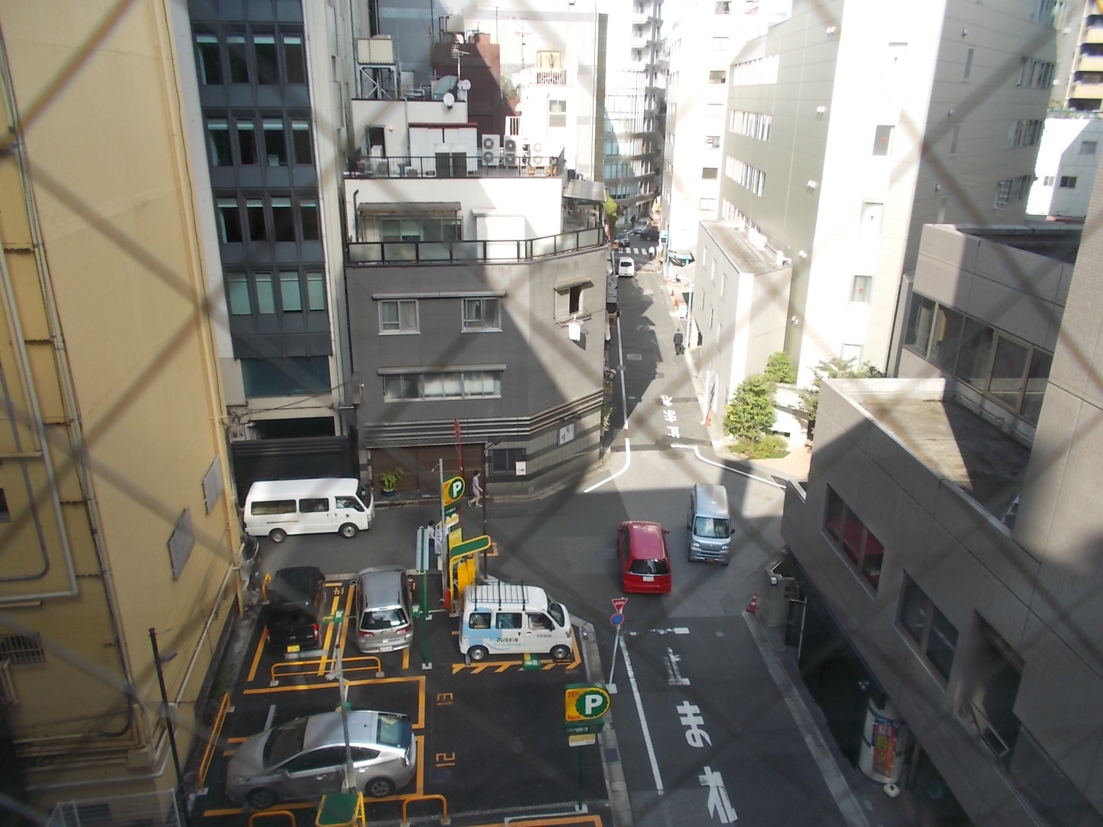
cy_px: 414
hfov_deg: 67.3
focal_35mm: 26
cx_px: 552
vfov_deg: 53.1
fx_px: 828
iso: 80
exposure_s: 1/250
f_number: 3.2
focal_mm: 4.6
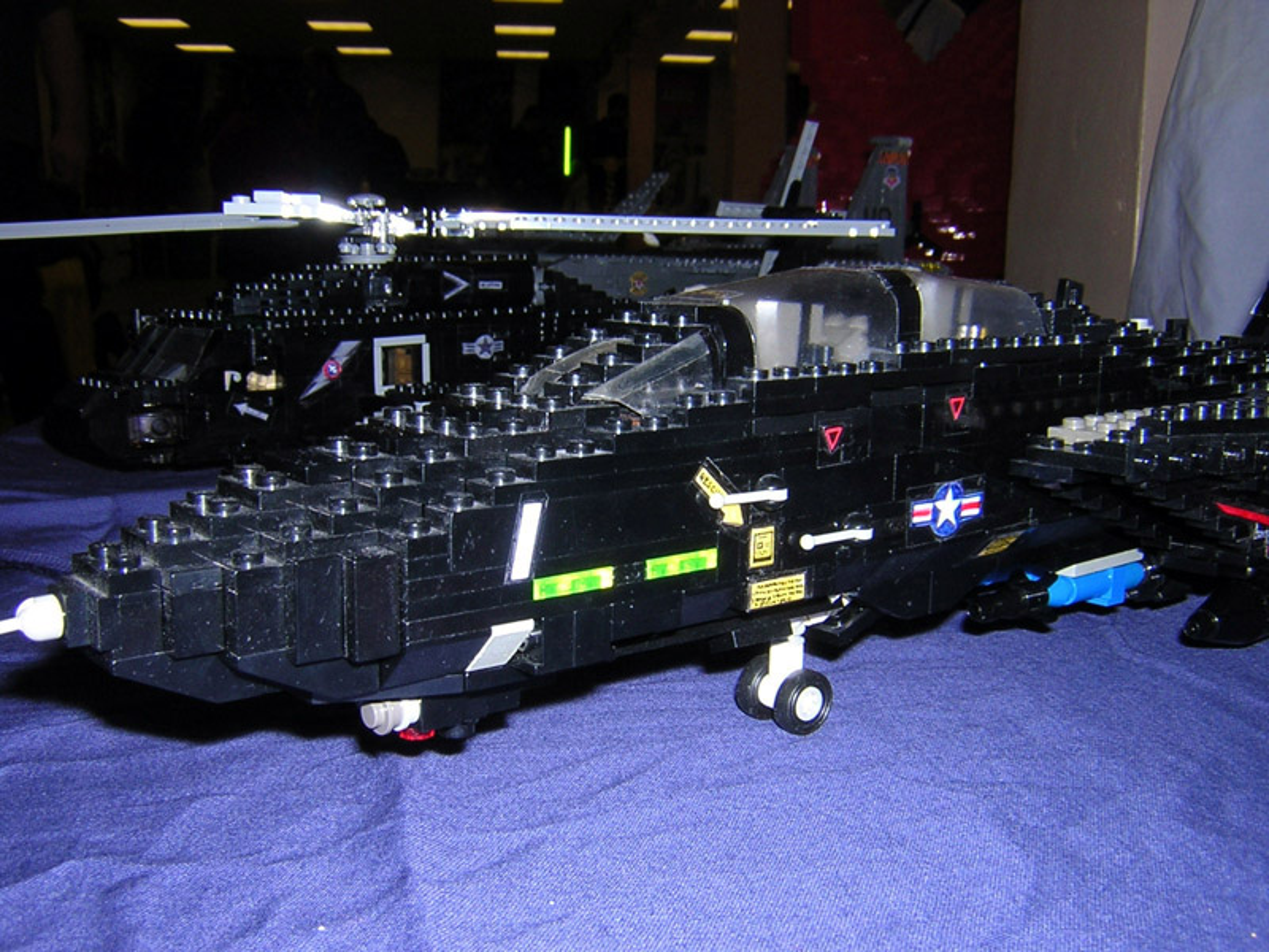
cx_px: 634
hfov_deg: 51.4
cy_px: 476
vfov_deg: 39.7
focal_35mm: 36
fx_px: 1320
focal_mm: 4.7
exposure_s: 1/60.1
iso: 100
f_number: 5.2
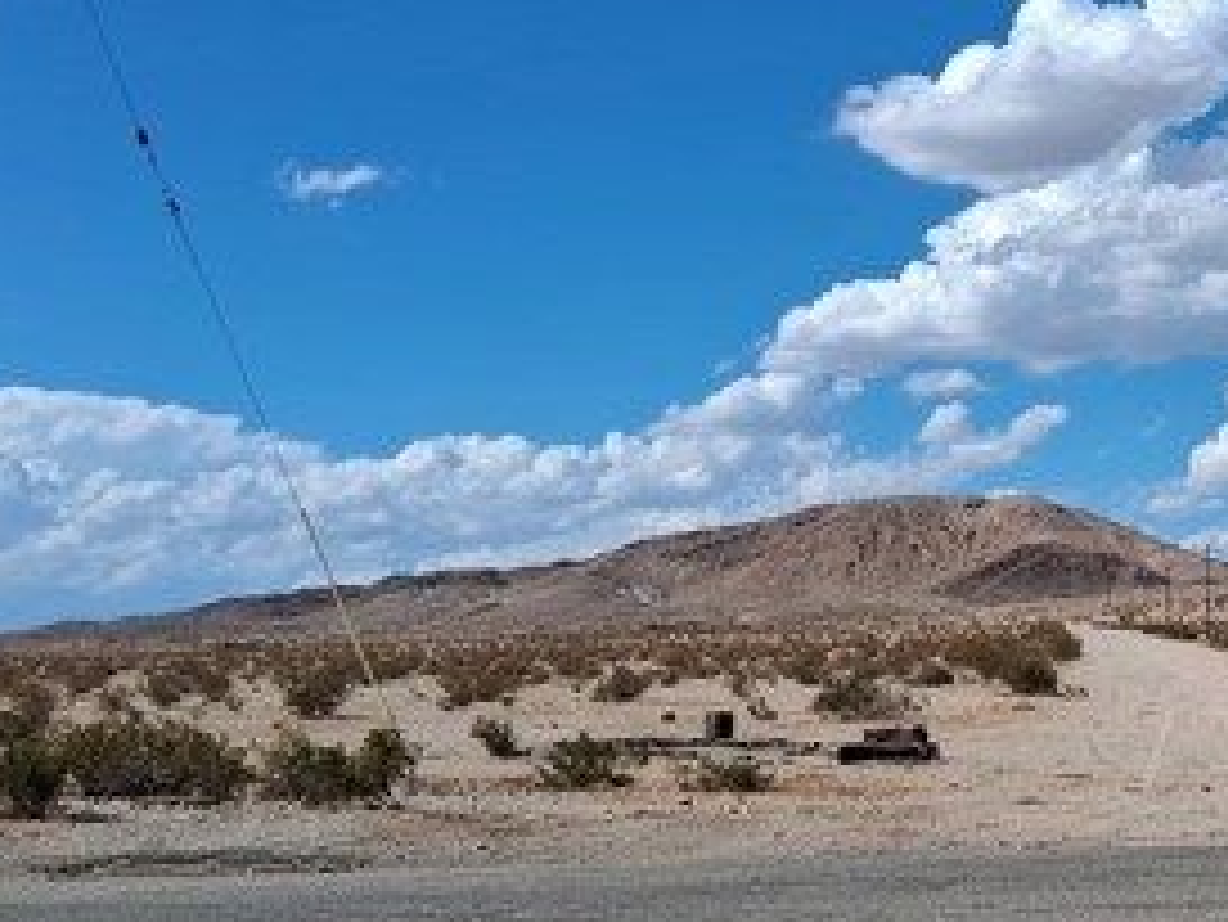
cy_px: 288
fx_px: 2165
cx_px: 1277
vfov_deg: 23.9
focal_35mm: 61
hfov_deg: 29.2
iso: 25
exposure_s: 1/900
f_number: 1.8
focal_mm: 3.98
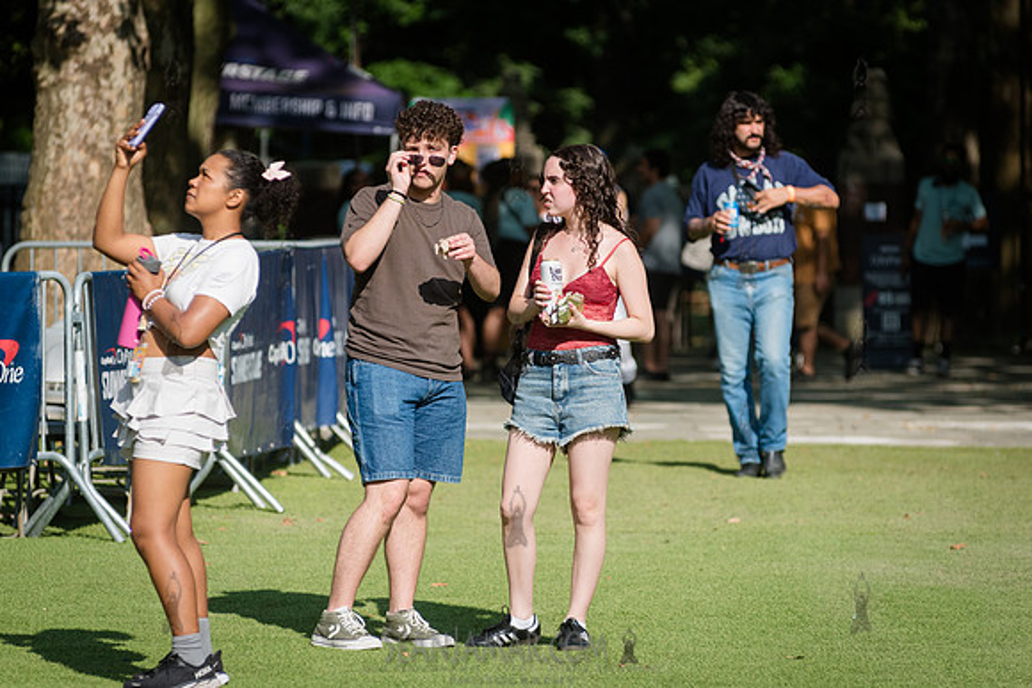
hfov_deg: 9.2
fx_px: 6395
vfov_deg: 6.2
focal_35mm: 223
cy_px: 310
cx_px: 520
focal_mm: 200
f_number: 4.5
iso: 500
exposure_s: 1/4000
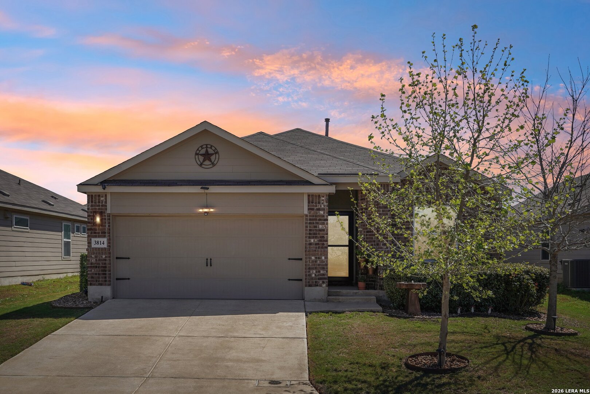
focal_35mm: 35
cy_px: 197
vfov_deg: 37.9
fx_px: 574
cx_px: 295
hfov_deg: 54.4
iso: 100
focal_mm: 35
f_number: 8
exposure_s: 1/320
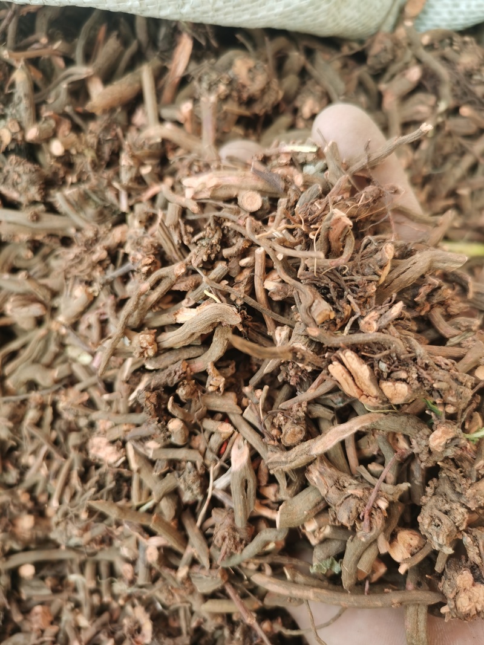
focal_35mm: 27
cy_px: 322
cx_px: 242
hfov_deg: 51.3
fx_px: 503
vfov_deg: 65.3
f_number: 1.8
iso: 50
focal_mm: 5.58
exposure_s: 1/136
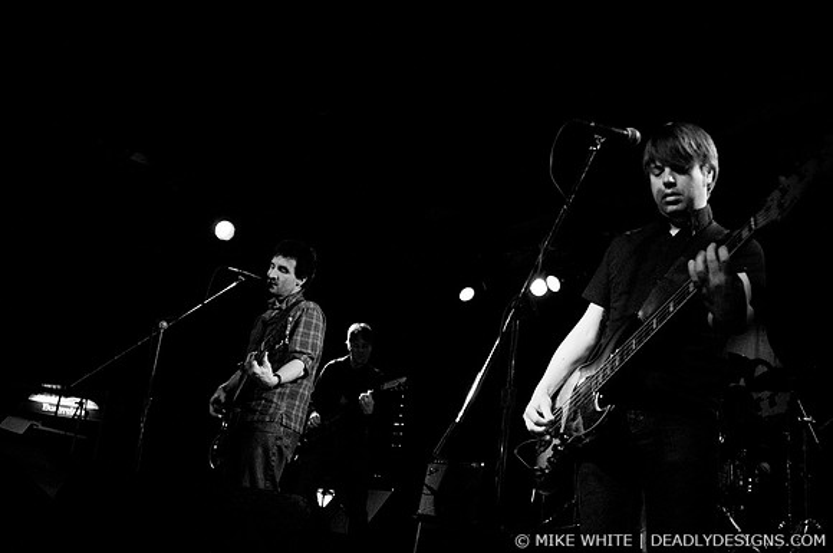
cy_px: 276
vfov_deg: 43.5
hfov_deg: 62.0
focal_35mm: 30
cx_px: 416
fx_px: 693
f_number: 2.8
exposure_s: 1/60
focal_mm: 20
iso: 1000
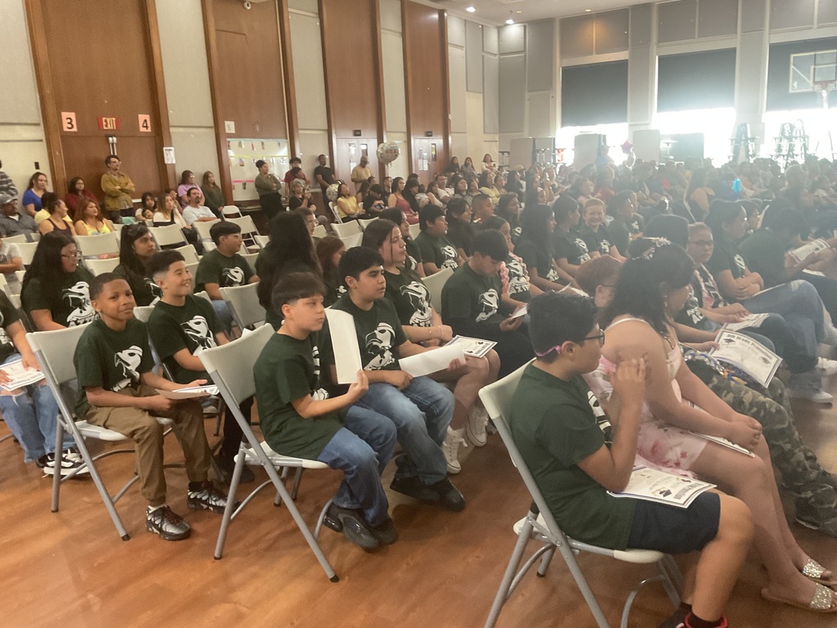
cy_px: 314
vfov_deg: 48.2
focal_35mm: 29
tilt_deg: -12.3
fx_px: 701
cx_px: 418
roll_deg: +2.8
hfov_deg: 61.7
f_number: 1.8
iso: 320
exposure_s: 1/40
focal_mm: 3
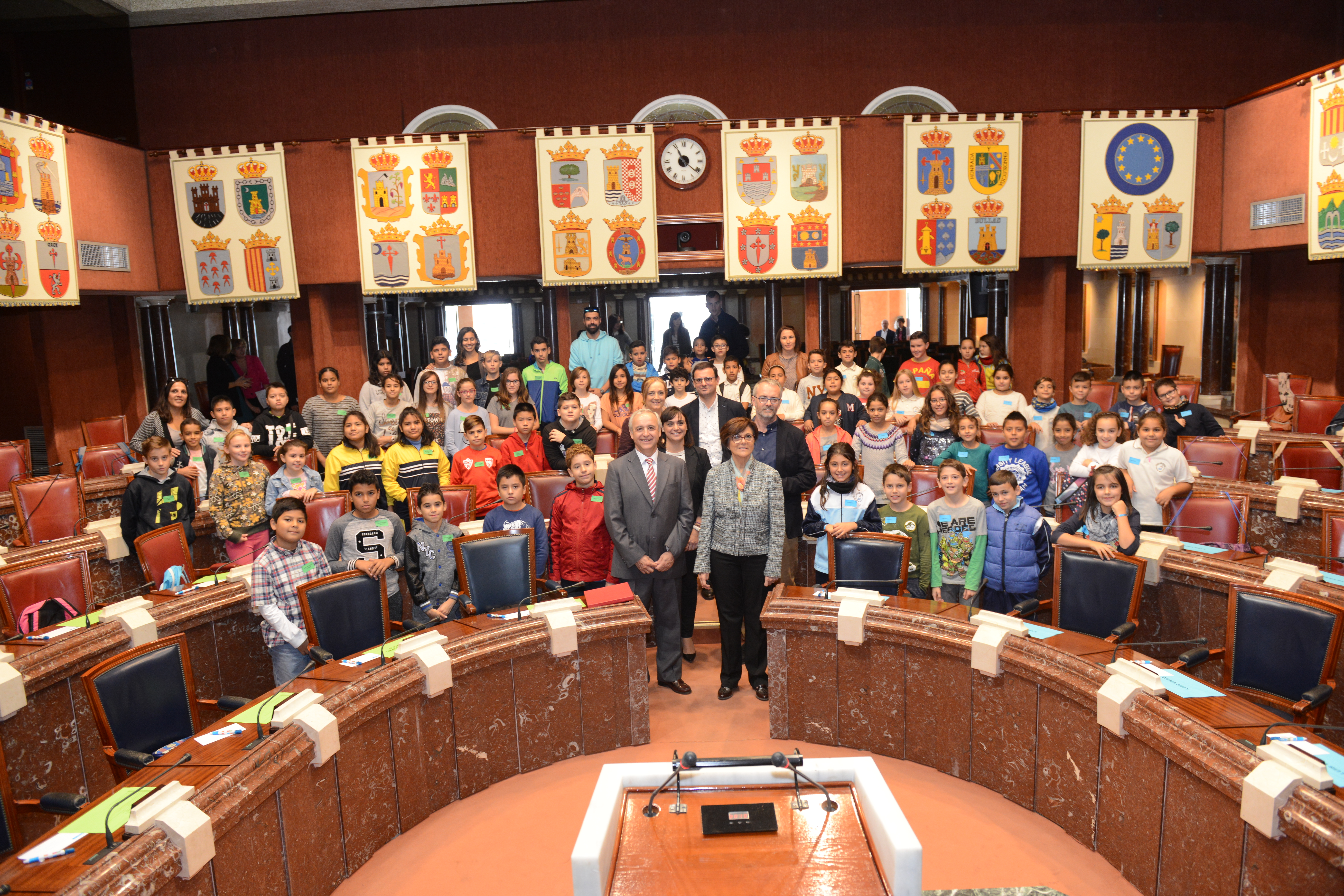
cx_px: 672
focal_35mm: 24
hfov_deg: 73.7
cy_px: 448
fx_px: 896
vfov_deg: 53.1
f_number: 3.5
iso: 1600
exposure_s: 1/80
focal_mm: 24
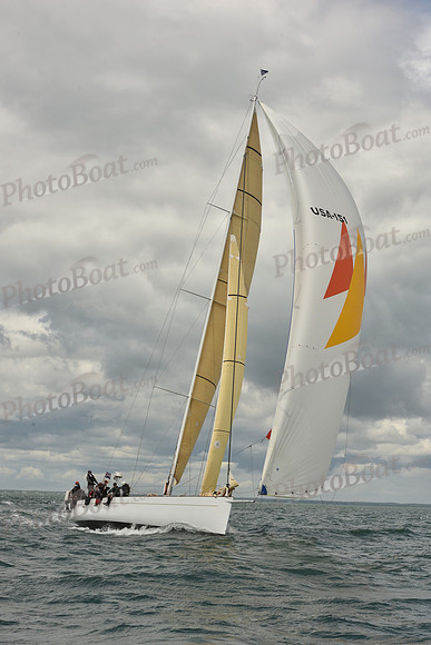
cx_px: 216
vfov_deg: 28.8
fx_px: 1256
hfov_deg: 19.5
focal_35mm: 70
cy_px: 322
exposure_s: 1/800
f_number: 13
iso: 320
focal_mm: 70
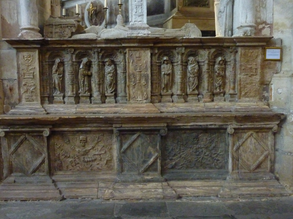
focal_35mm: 33
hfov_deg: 55.3
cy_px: 106
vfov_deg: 42.9
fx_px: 279
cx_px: 136
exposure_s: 1/8
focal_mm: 4.7
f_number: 3.4
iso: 800
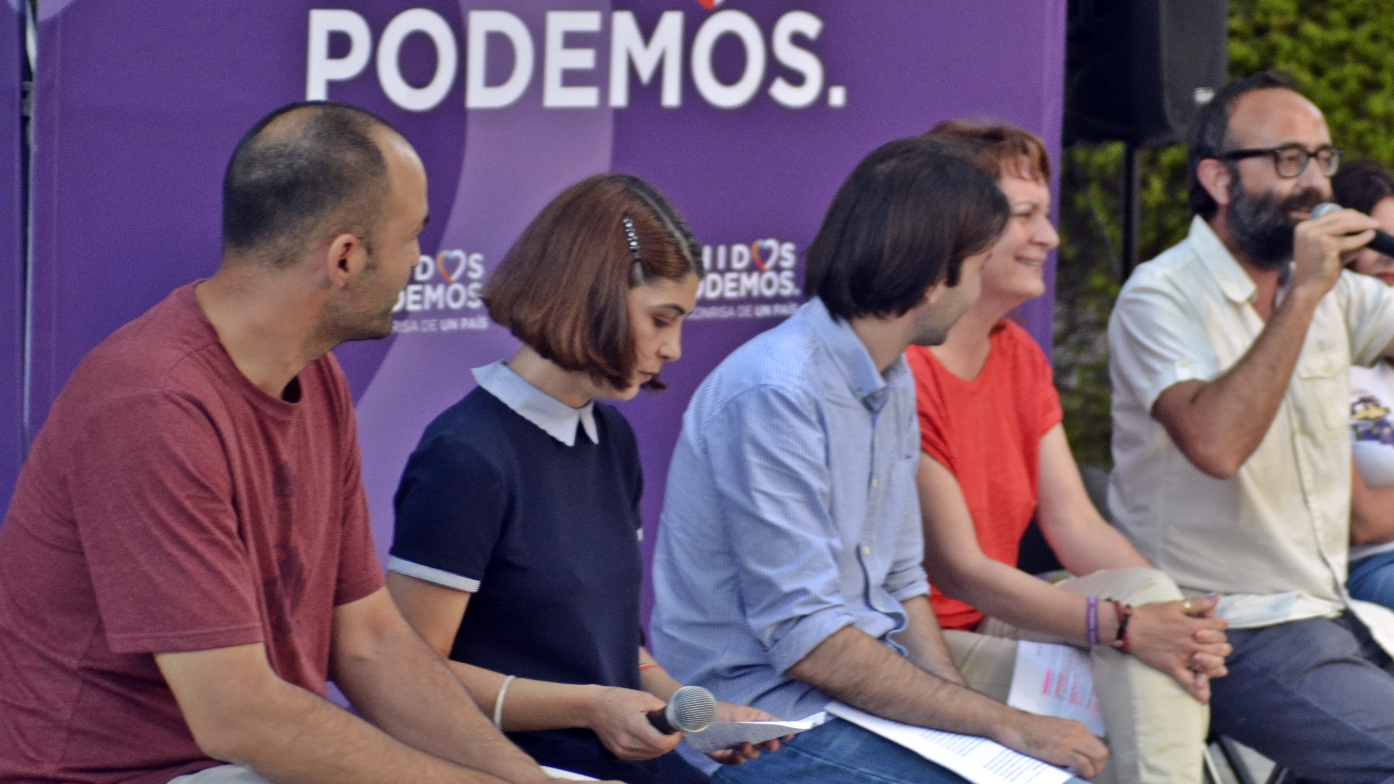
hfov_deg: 15.6
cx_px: 806
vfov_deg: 8.8
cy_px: 393
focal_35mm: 138
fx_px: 5101
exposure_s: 1/125
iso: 1250
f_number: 4
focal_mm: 70
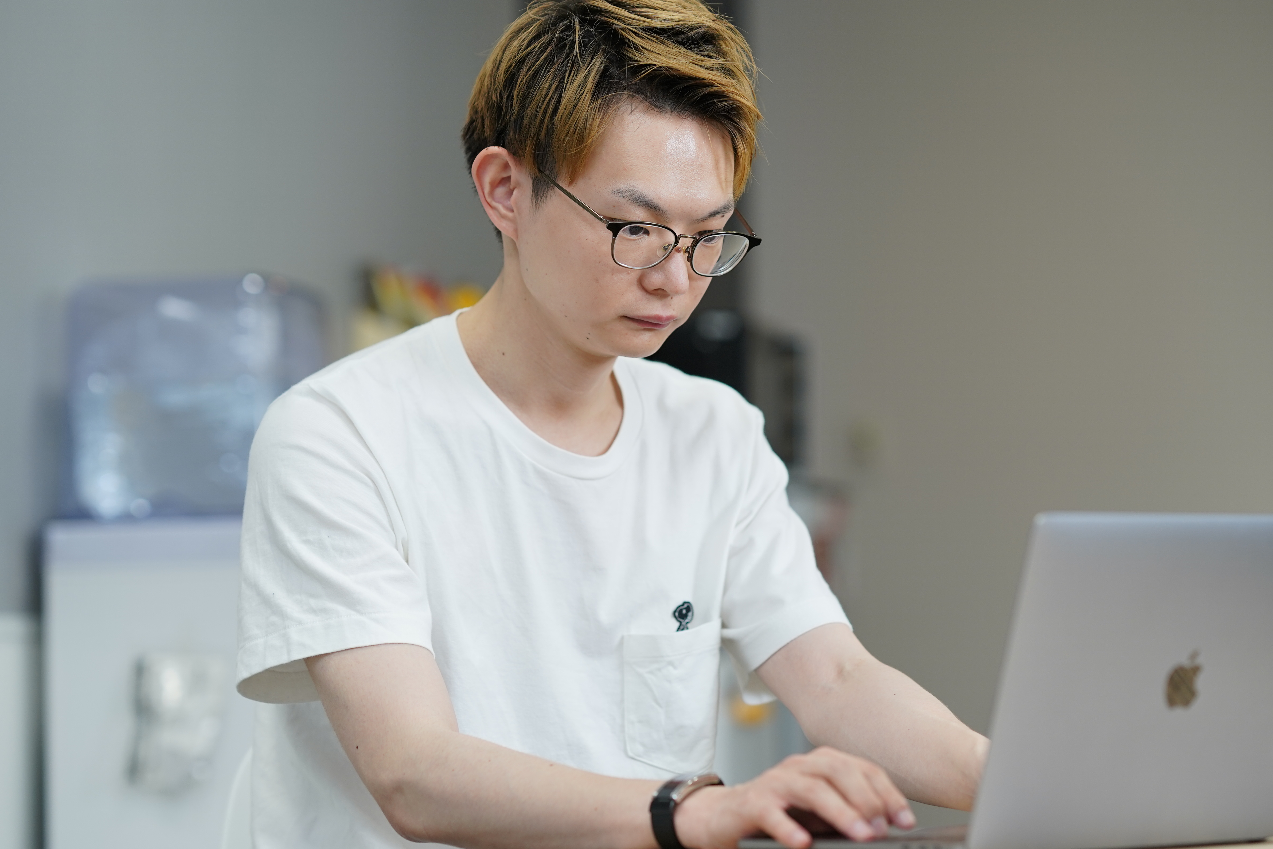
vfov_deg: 12.8
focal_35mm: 107
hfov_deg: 19.1
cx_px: 730
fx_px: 3784
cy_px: 505
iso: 250
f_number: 2
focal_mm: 85
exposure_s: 1/250
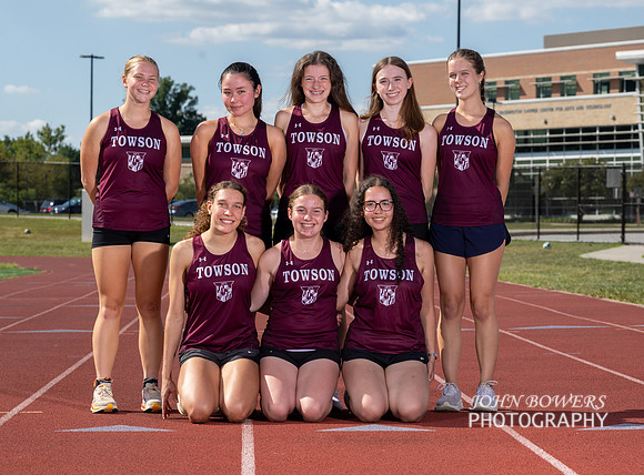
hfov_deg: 16.6
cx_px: 345
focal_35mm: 119
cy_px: 230
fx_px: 2201
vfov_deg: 12.3
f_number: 8
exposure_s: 1/320
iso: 125
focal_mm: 99
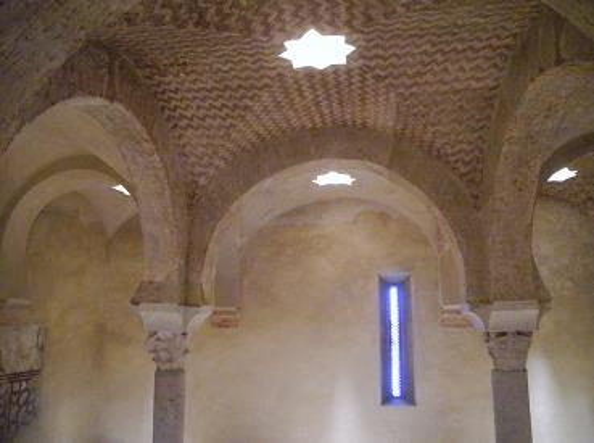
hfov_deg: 63.6
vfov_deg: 49.6
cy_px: 222
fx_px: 479
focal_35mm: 28
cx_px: 297
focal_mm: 6
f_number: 2.8
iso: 3200
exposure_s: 1/30
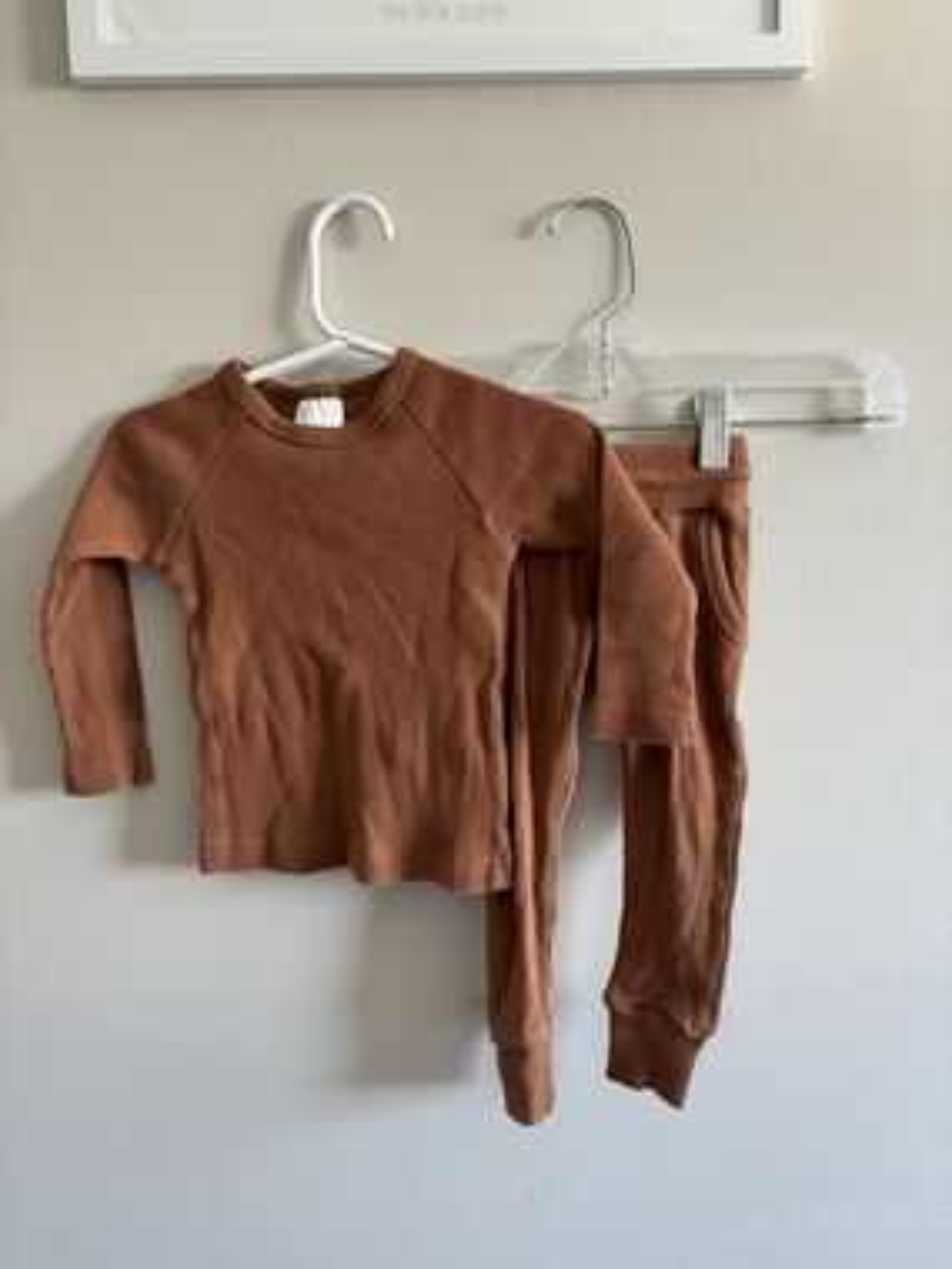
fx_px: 953
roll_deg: -0.1
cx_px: 476
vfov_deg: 67.3
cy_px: 634
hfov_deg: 53.1
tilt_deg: -6.2
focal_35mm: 26
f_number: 1.6
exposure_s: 1/95
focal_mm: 5.96
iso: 125
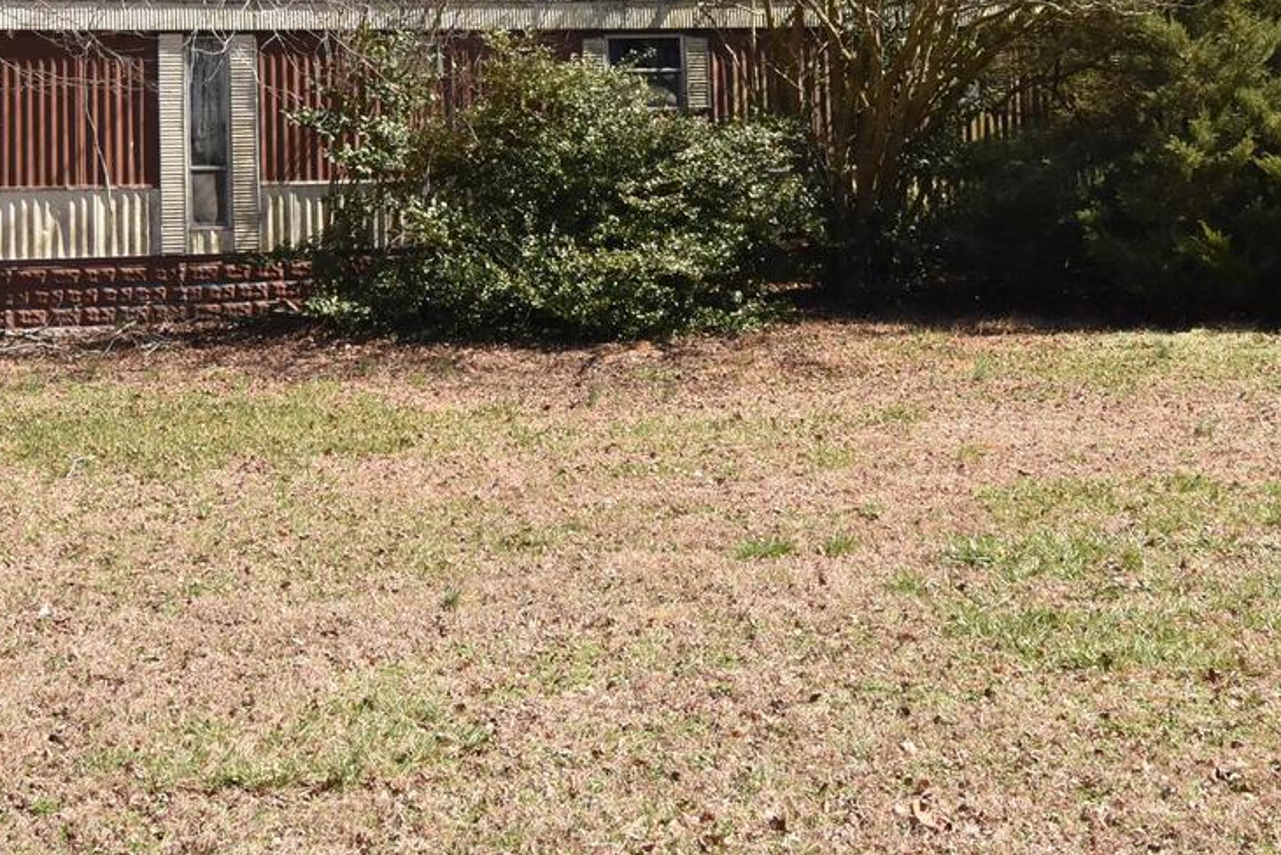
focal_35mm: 68
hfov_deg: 29.6
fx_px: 2420
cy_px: 32
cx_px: 648
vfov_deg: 19.5
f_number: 13
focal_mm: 23
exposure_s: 1/640
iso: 800
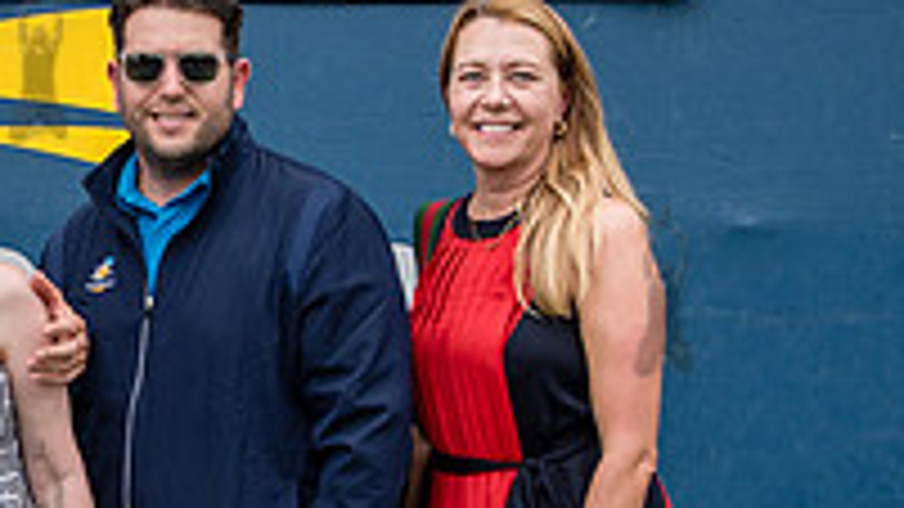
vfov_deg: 8.8
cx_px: -106
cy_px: 421
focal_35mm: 137
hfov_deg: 15.2
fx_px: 3284
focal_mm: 32
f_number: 4
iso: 200
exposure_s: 1/1250
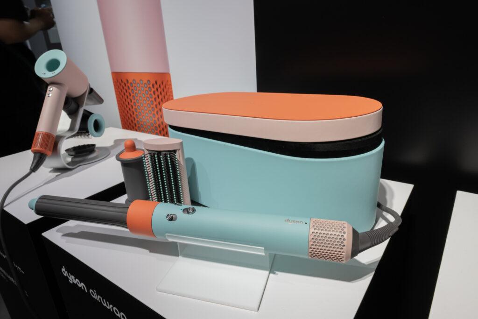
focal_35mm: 24
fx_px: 319
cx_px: 239
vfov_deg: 53.1
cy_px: 160
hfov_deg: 73.7
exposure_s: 1/60
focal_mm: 24
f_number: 14
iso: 500
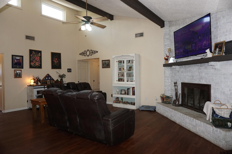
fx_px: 155
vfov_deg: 53.1
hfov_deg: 73.7
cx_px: 116
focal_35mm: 24
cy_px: 77
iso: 1000
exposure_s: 1/160
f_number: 3.5
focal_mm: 16
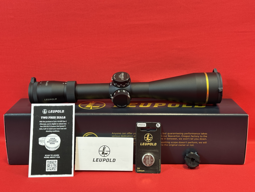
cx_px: 128
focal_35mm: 48
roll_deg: -0.2
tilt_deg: -16.3
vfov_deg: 30.3
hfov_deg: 39.7
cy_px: 96
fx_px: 354
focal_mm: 6.76
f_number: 1.78
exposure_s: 1/60
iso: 125
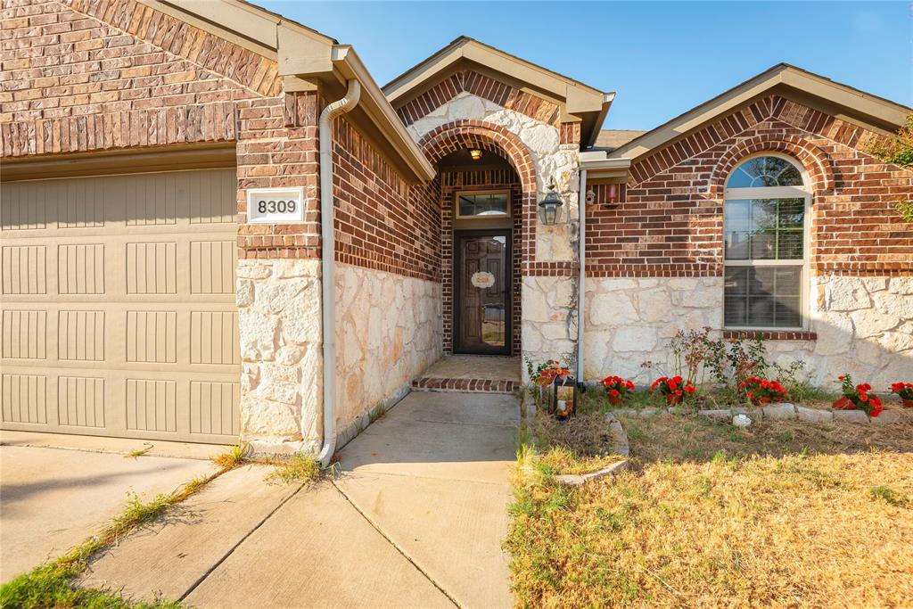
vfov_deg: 73.8
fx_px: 406
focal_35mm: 16
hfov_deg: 96.7
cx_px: 456
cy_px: 304
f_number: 7.1
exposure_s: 1/160
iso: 100
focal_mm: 16
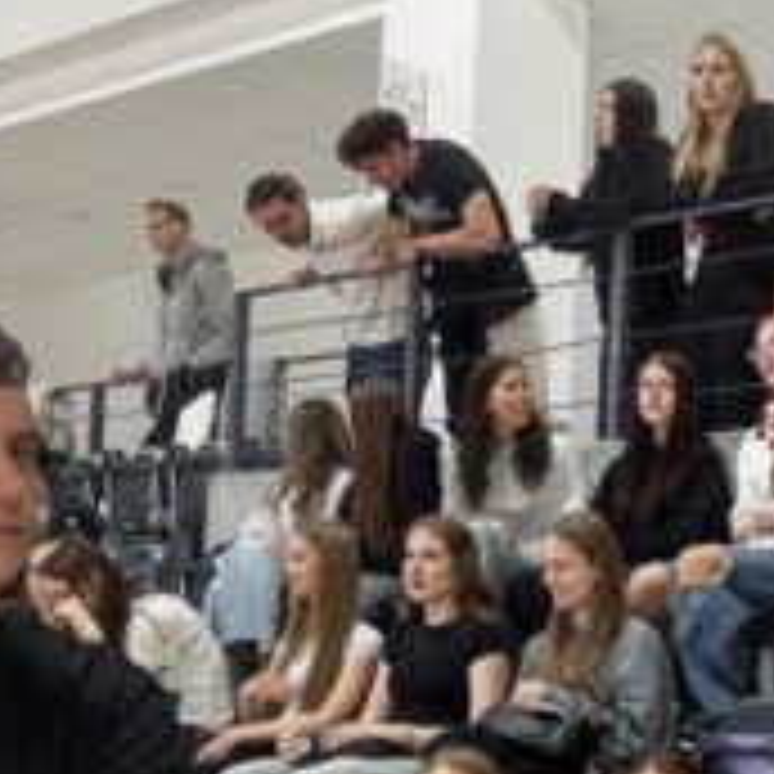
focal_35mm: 79
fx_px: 1998
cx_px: 810
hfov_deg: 21.0
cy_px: 738
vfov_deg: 21.3
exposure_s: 1/50
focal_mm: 6.76
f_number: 1.78
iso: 250
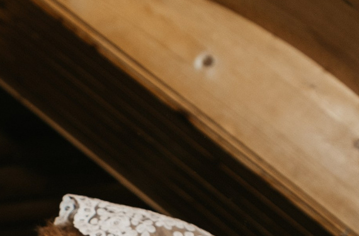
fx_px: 1111
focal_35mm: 112
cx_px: -314
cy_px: 455
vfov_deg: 11.1
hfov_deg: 15.4
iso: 250
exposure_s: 1/160
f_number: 3.5
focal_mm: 24
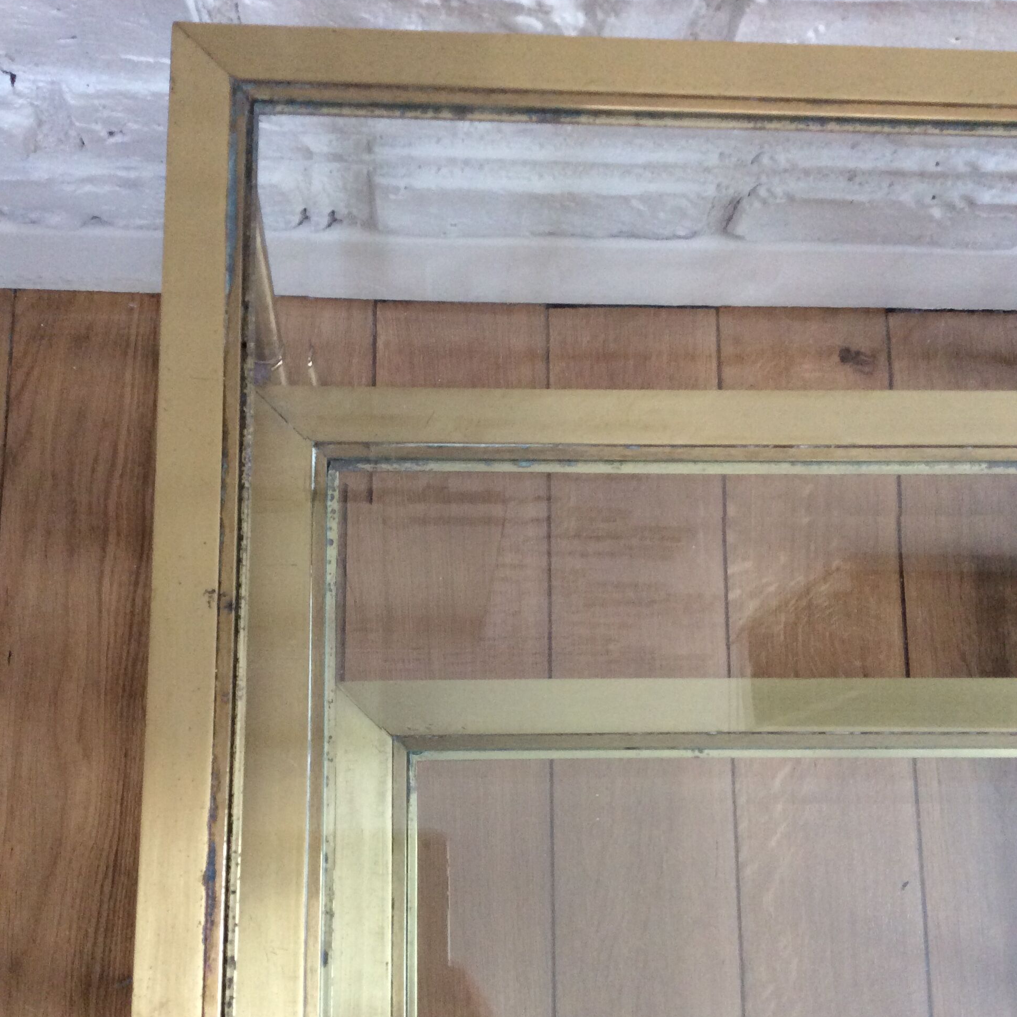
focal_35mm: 38
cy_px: 626
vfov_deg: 43.6
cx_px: 509
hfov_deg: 43.9
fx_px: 1263
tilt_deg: -80.5
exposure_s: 1/25
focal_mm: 3.3
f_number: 2.4
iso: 125
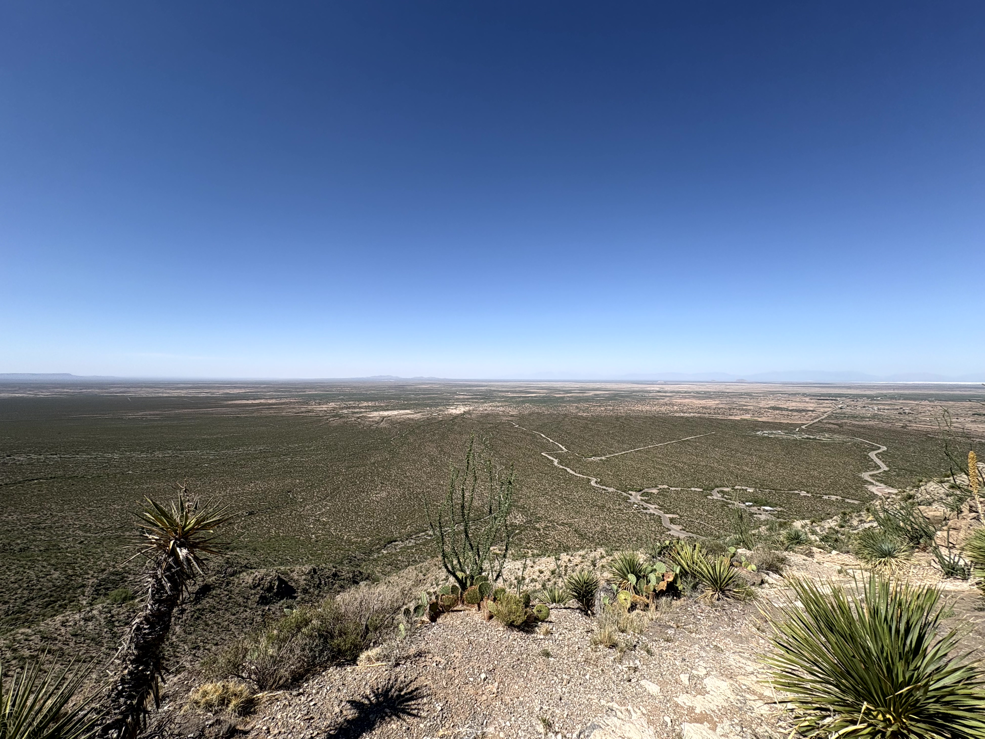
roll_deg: +0.1
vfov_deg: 85.7
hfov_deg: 102.1
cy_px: 370
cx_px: 492
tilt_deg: +1.4
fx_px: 398
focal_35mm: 14
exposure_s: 1/2985
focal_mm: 2.22
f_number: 2.2
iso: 40
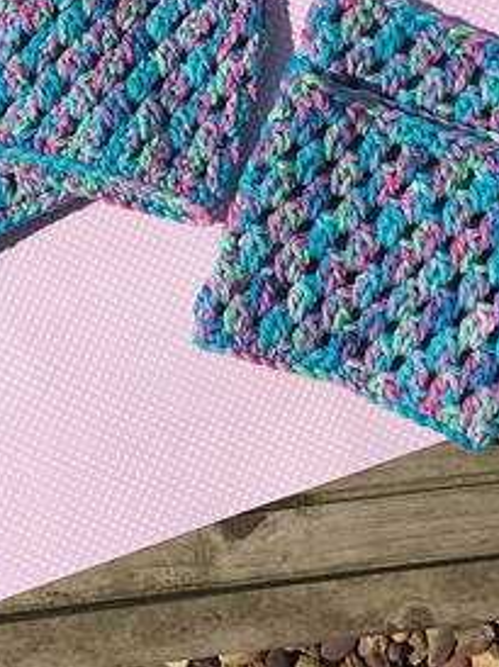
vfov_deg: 35.2
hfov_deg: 27.5
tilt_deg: -85.8
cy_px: 148
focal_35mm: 53
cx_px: 240
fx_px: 1020
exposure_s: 1/4950
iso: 32
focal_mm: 4.15
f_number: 2.2
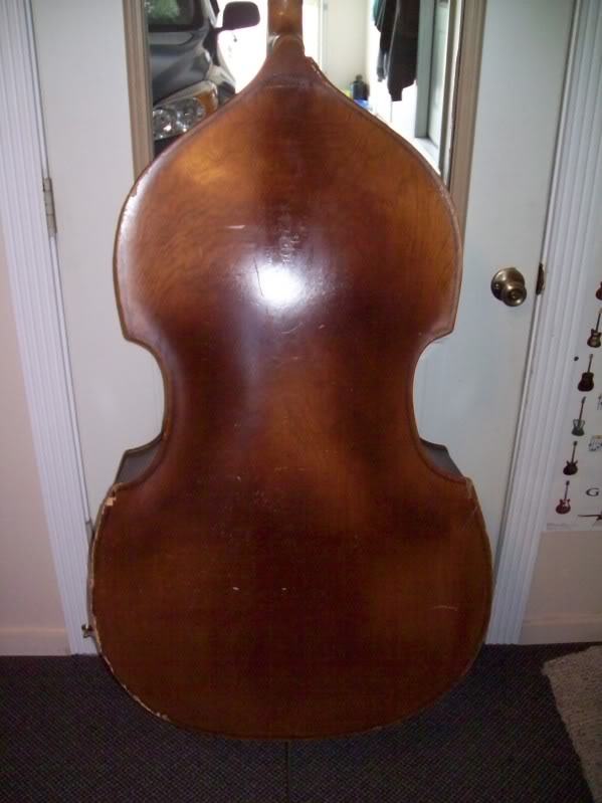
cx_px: 301
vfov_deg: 51.4
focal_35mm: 36
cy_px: 402
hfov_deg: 39.6
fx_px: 835
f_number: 2.7
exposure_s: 1/64
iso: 160
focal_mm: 6
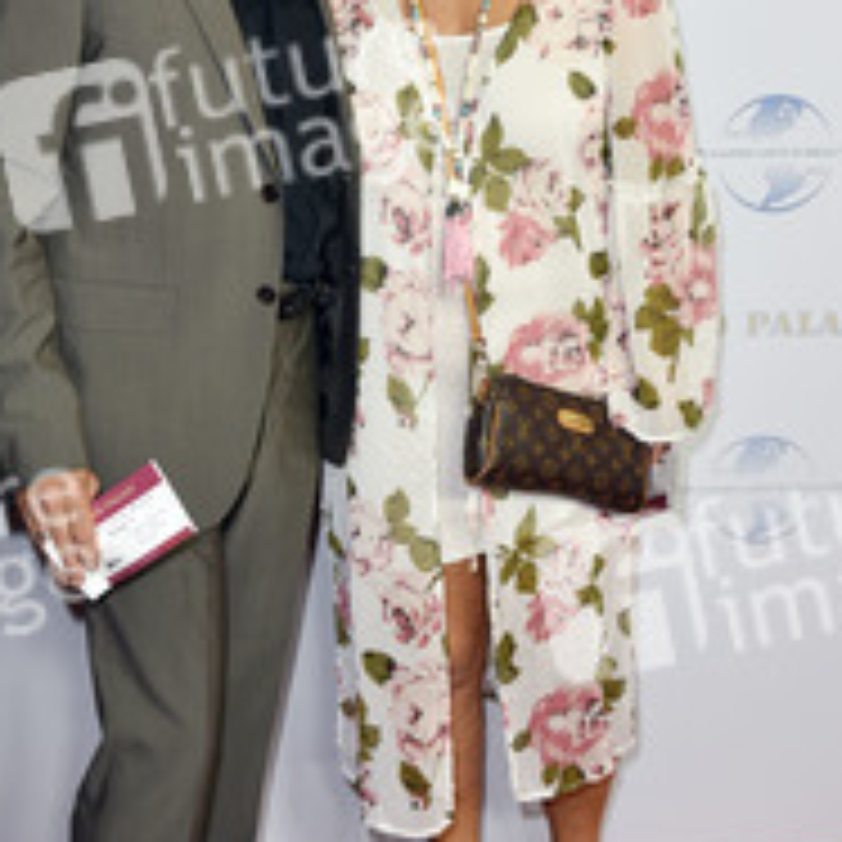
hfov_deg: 25.0
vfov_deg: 25.0
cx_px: 356
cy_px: 351
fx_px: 1899
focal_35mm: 69
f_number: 6.3
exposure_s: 1/125
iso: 640
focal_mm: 38
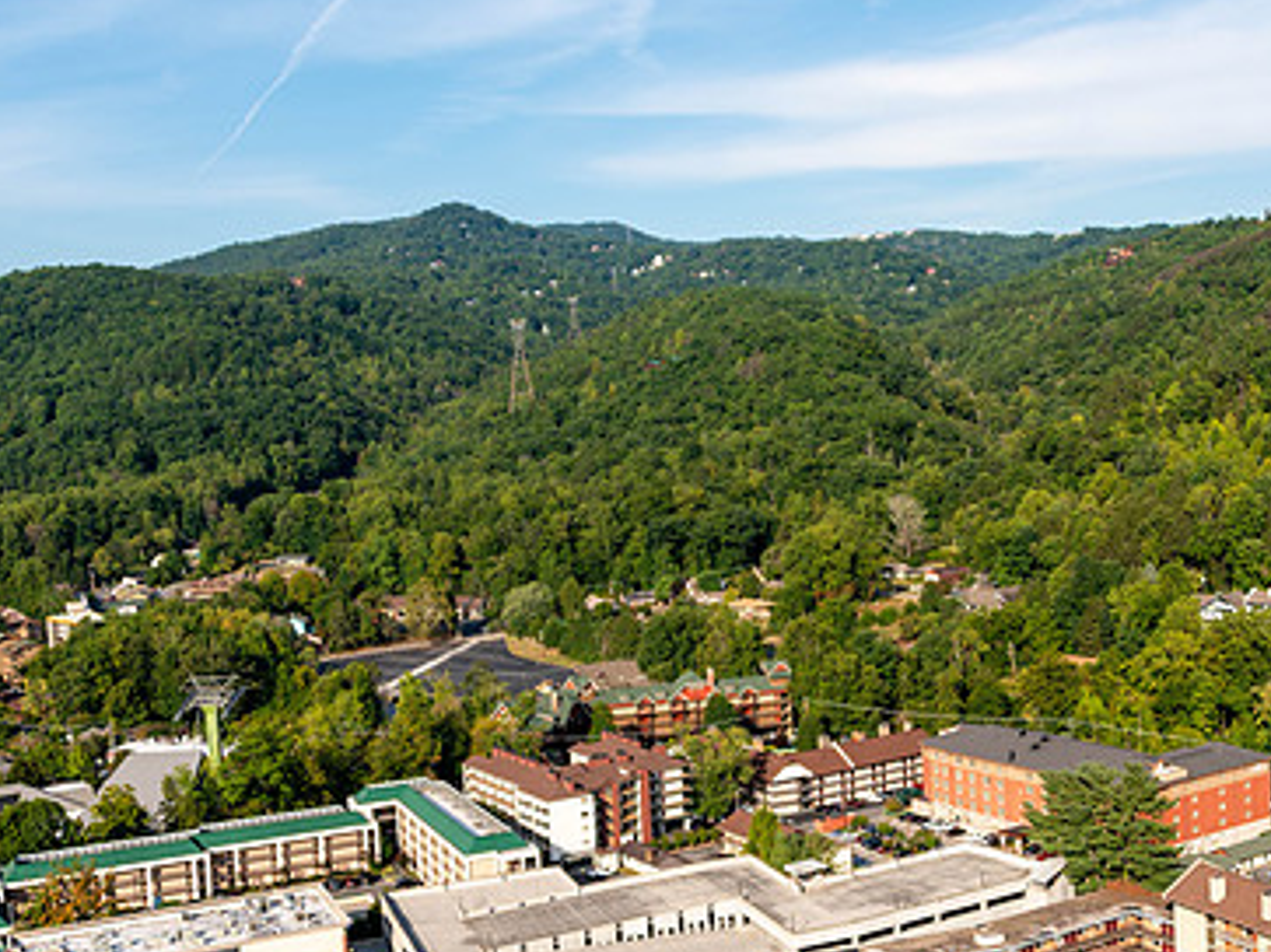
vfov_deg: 33.5
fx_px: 1578
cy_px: 530
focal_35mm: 43
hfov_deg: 43.8
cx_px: 700
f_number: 3.5
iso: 100
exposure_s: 1/1000
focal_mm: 28
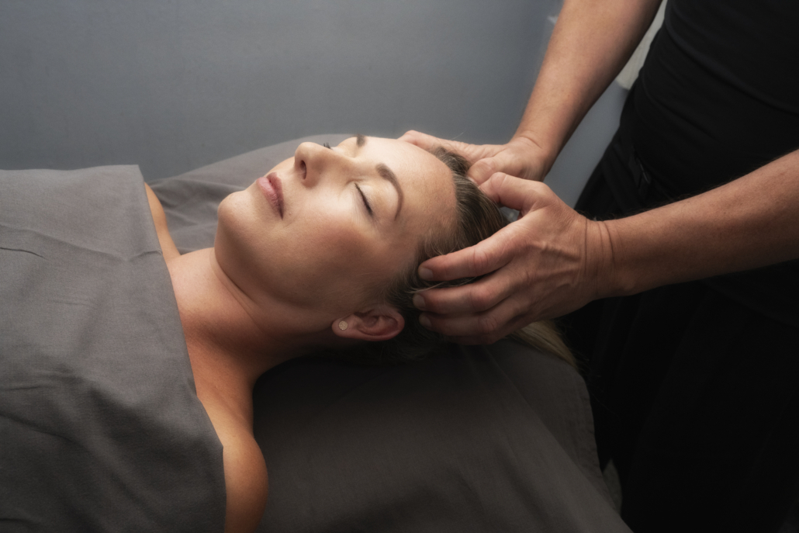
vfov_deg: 36.0
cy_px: 266
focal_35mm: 37
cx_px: 400
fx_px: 821
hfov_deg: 51.9
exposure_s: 1/160
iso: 3200
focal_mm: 37
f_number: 10
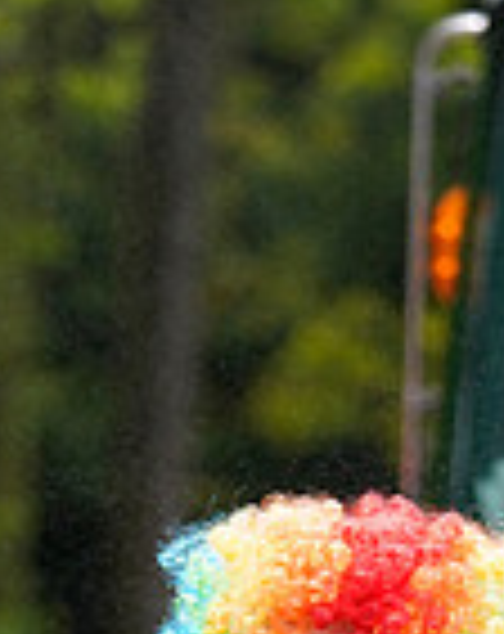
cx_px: 340
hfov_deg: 3.9
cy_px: 1187
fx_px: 7397
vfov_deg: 4.8
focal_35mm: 395
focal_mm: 102
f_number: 2.8
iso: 200
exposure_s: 1/400
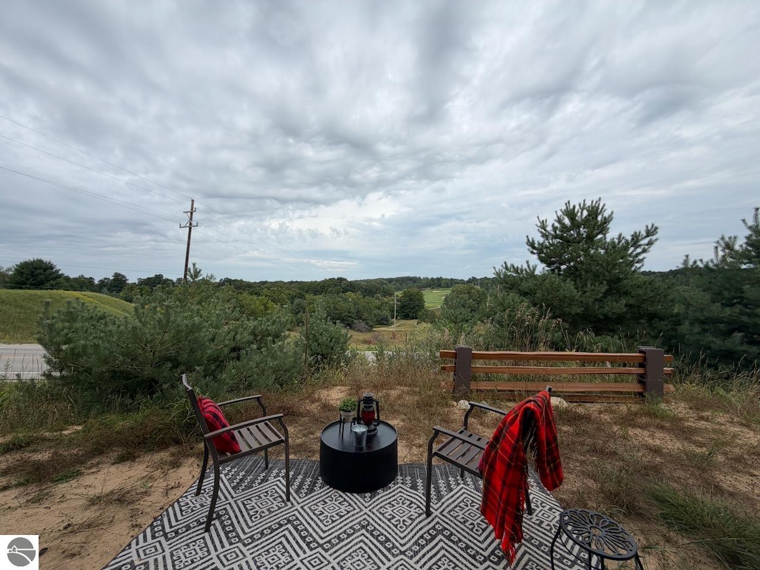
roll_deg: -0.6
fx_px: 307
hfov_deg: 102.1
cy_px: 285
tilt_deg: +0.1
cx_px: 380
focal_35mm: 14
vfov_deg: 85.7
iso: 20
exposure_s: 1/955
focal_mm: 2.22
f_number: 2.2
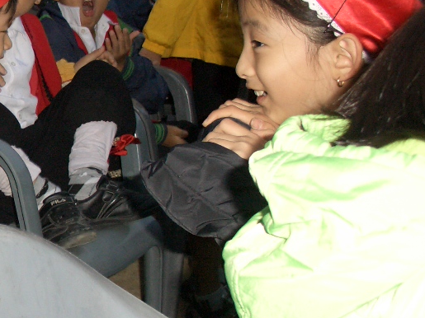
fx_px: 1007
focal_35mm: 82
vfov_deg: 18.0
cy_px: 159
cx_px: -97
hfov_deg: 21.9
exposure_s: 1/60
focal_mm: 7.1
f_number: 2.8
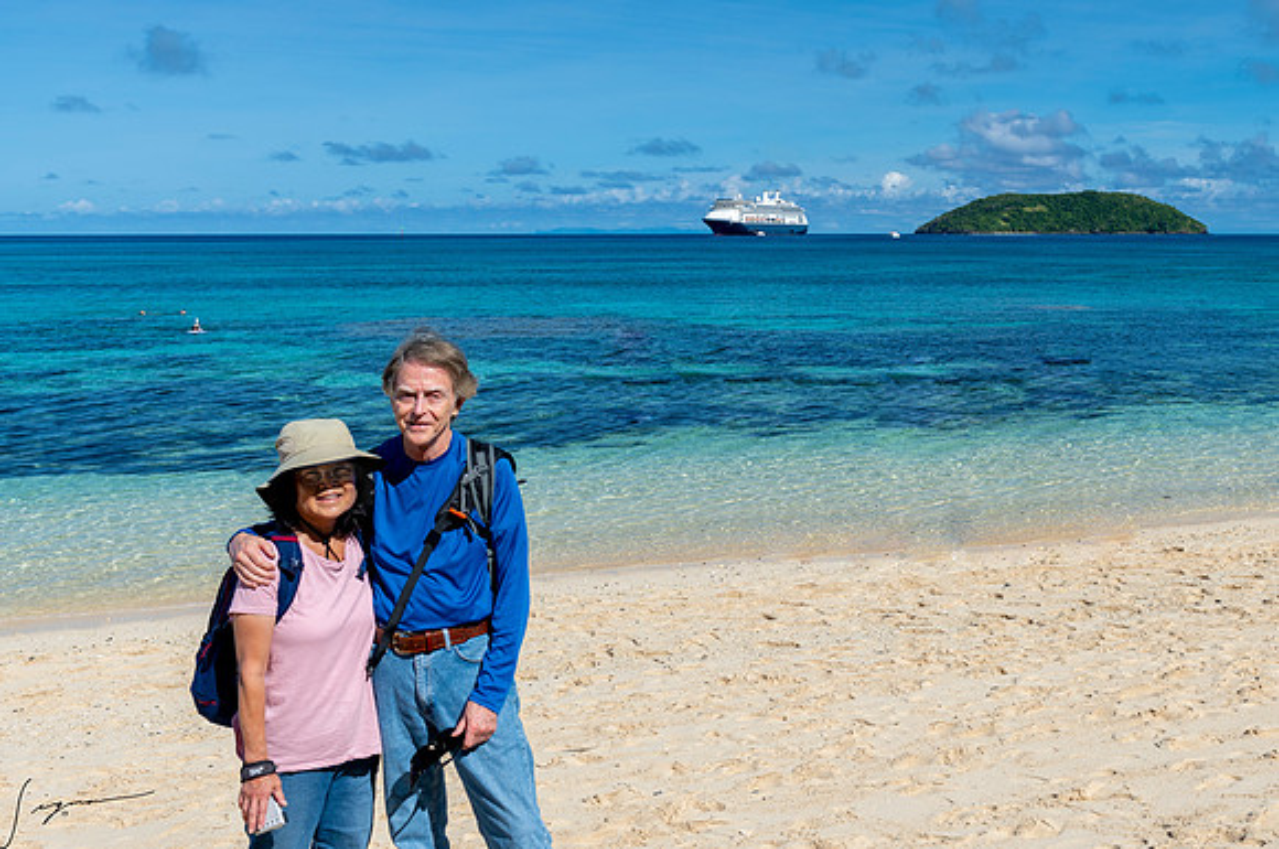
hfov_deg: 42.2
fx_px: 1647
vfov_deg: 28.9
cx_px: 777
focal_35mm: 46
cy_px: 388
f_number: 8
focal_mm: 31
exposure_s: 1/100
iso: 64
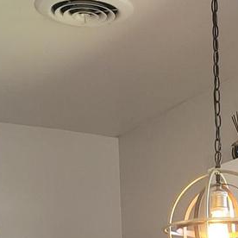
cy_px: 483
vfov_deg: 12.1
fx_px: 996
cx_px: 250
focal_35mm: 128
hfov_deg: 13.4
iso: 100
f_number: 1.8
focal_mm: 5.4
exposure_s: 1/60
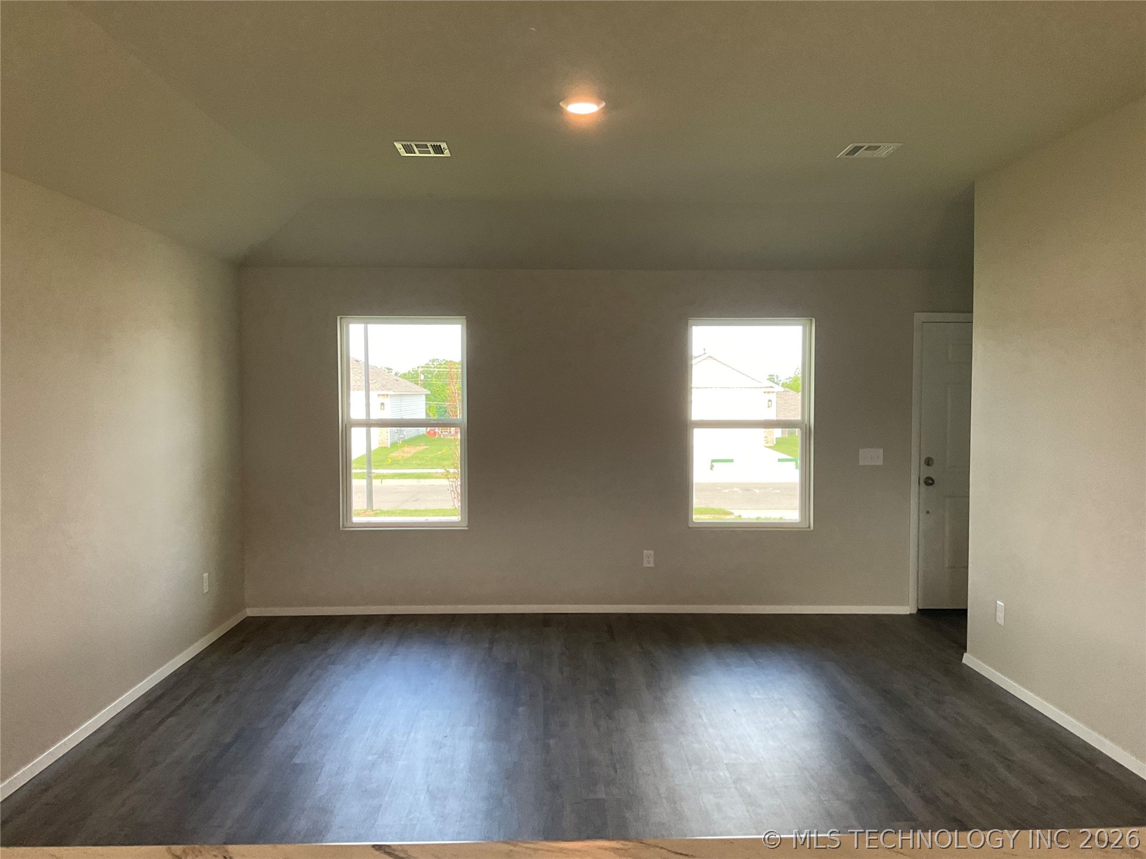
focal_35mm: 29
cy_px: 430
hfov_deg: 61.7
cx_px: 573
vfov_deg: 48.2
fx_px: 960
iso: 50
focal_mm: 3
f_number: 1.8
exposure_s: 1/120
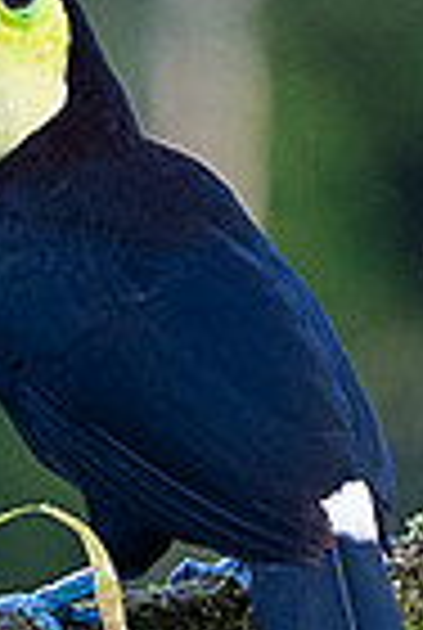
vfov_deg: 1.7
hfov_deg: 1.1
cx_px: 141
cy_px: 20
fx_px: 21781
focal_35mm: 1242
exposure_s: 1/1600
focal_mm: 180
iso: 2000
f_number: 4
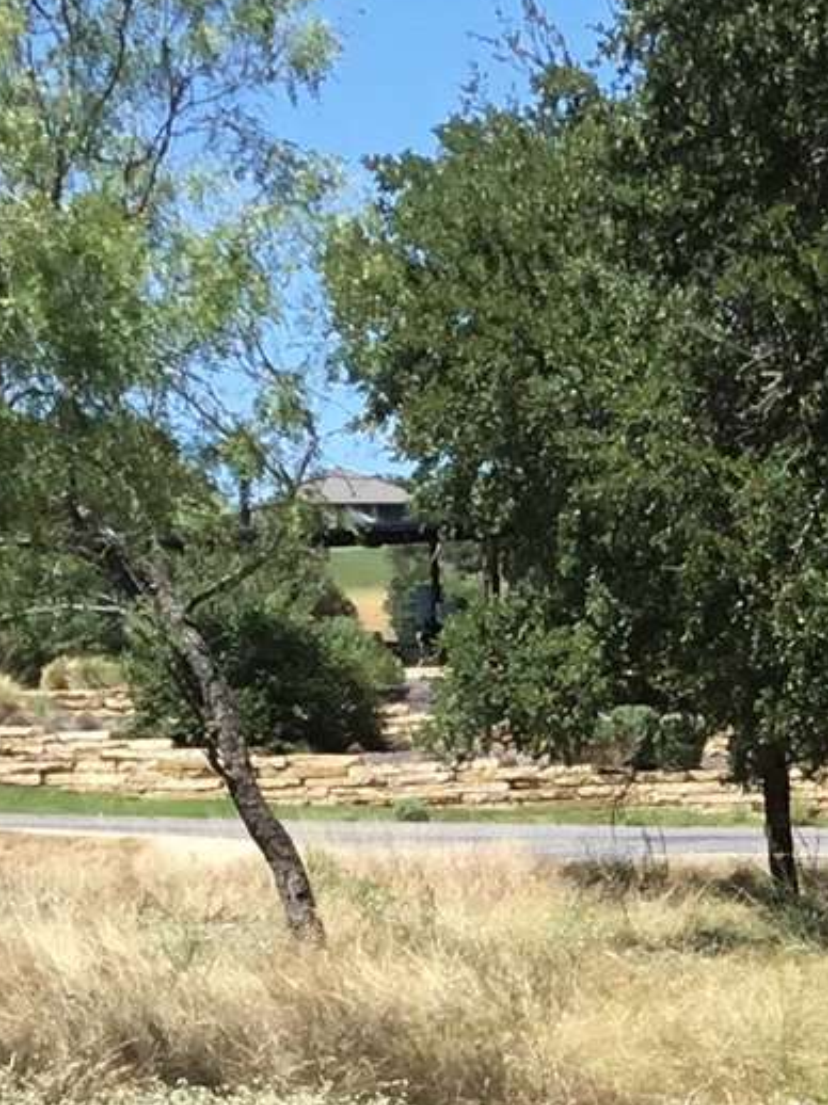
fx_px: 4405
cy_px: 1126
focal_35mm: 138
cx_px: 1229
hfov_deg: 10.4
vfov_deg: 14.1
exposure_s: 1/926
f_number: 2.4
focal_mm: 3.3
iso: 25
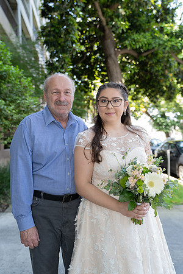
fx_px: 290
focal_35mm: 38
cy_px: 137
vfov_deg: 50.7
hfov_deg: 35.1
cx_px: 92
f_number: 3.2
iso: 640
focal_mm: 38
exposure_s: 1/250
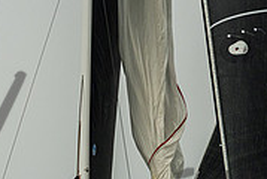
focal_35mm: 531
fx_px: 3945
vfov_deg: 2.6
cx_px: 23
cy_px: 235
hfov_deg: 3.9
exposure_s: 1/3200
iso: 400
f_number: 6.3
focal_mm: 155
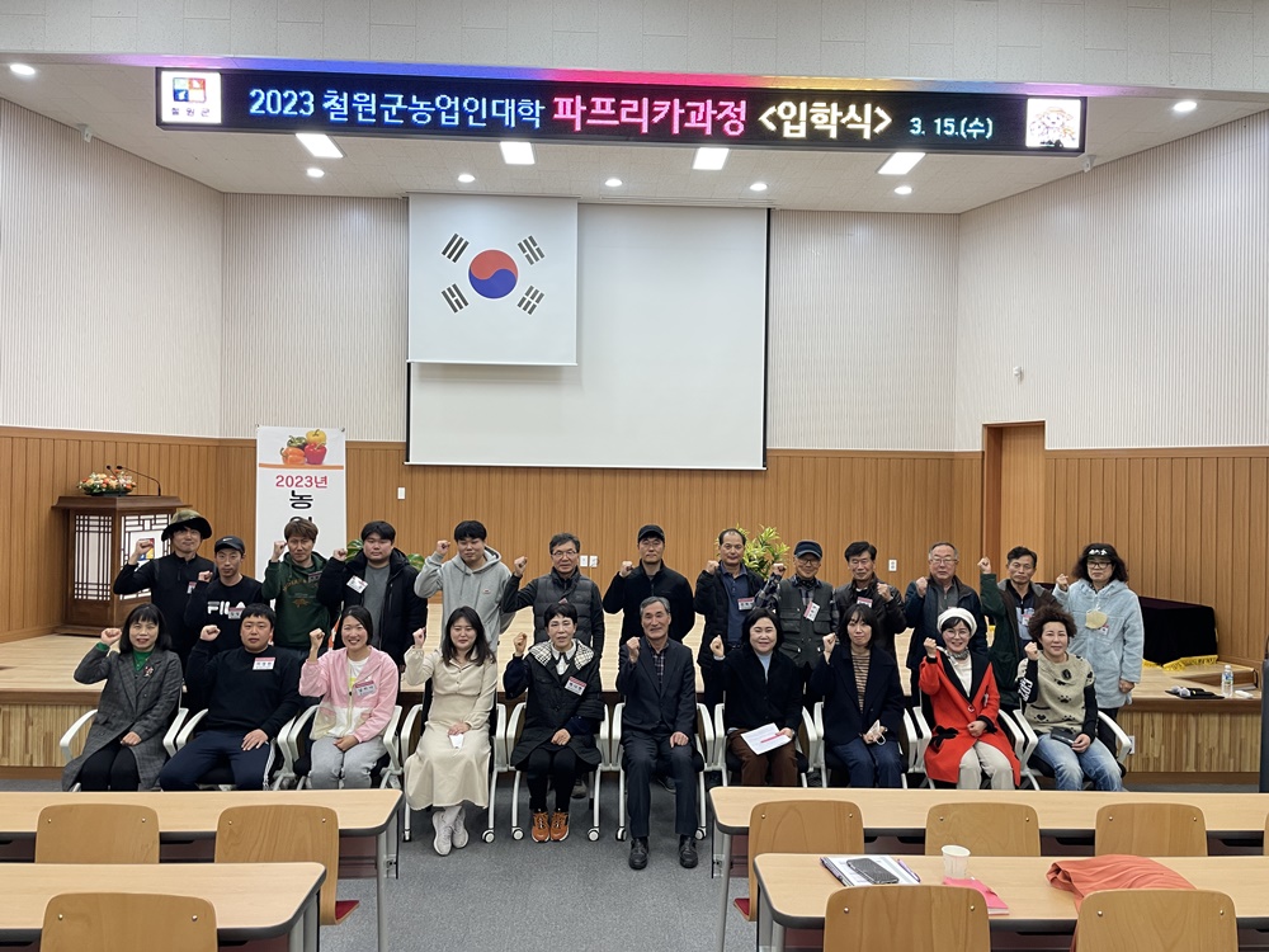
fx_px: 953
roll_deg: -1.0
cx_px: 634
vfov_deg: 53.1
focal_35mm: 26
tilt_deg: +0.0
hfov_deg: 67.3
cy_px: 476
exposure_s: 1/60
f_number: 1.6
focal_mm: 4.2
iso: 80
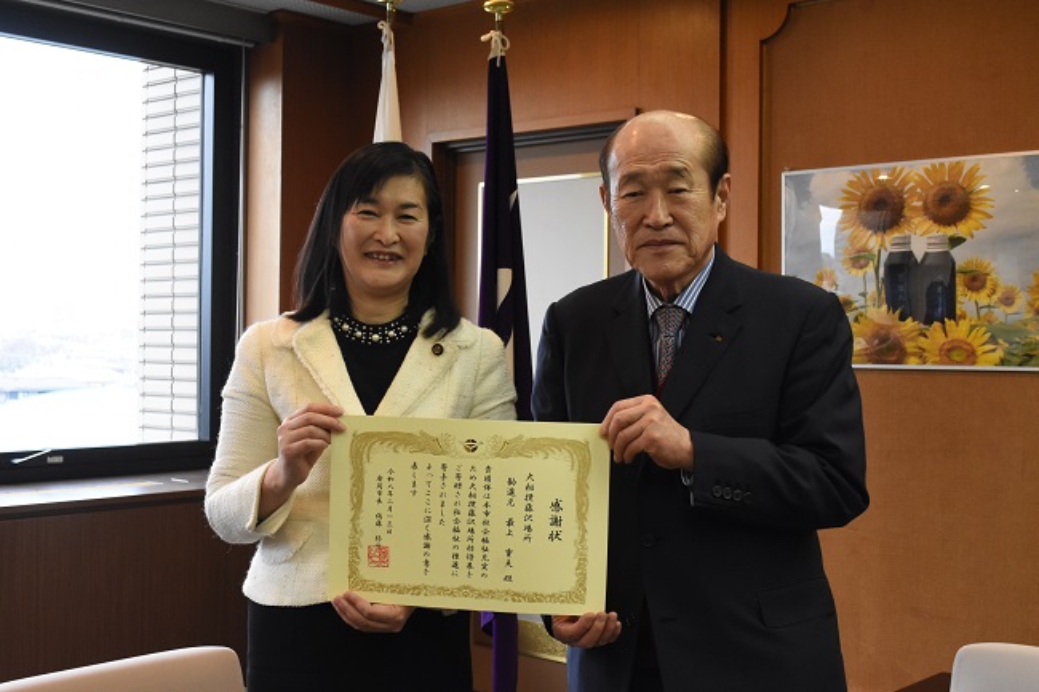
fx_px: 1385
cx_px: 520
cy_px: 346
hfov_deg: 41.1
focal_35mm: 48
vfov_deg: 28.1
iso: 2500
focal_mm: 32
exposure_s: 1/160
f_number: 6.3
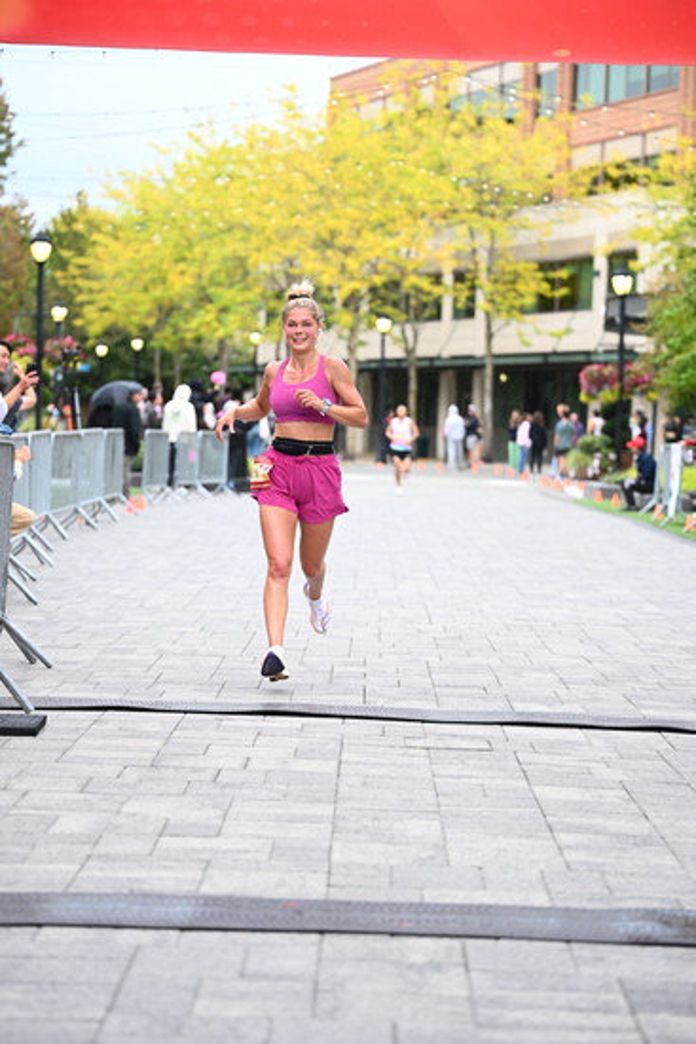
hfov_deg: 16.1
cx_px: 348
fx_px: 2463
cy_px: 522
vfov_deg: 23.9
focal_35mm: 85
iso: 1250
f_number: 2.8
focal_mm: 85
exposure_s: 1/1600
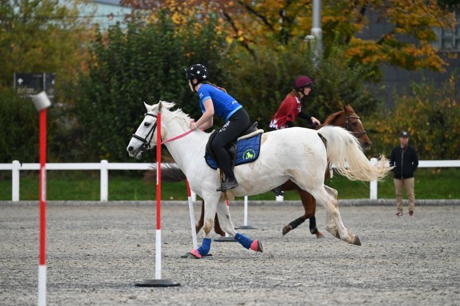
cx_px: 230
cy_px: 153
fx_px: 2936
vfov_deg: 6.0
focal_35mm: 230
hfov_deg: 9.0
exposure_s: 1/1250
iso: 6400
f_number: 5.6
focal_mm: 230
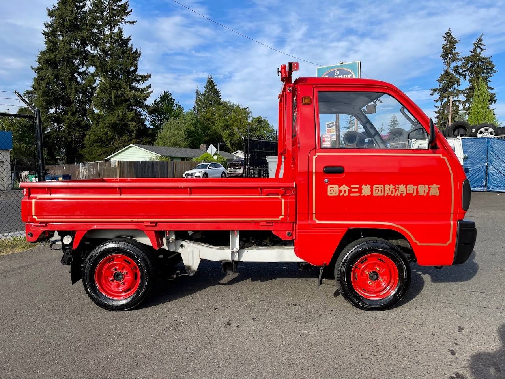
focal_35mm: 25
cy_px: 190
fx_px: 365
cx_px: 252
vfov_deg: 54.9
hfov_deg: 69.4
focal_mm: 5.1
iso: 32
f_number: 1.6
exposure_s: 1/1852
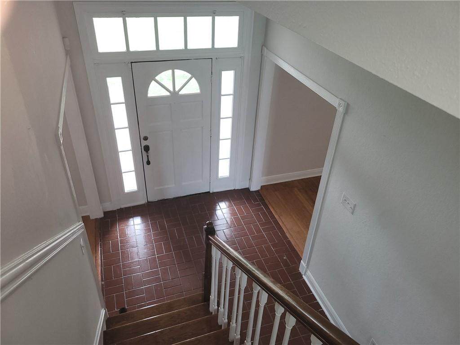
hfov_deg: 67.3
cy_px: 172
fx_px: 346
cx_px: 230
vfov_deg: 53.1
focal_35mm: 26
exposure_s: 1/30
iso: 100
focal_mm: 5.4
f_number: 1.8
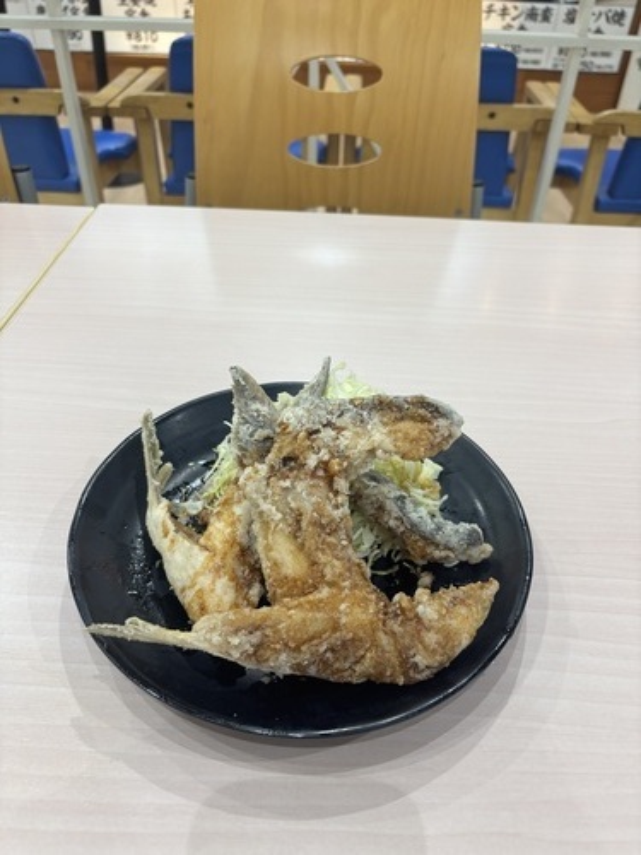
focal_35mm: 26
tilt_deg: -40.1
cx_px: 320
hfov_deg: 53.1
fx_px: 642
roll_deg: -2.1
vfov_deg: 67.3
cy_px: 428
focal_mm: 5.96
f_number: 1.6
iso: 80
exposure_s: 1/117
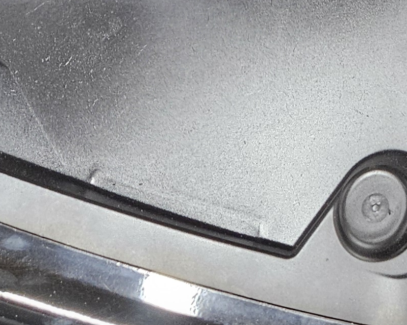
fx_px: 1349
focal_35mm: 112
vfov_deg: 11.8
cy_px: -396
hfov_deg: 15.9
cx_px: 595
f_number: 1.8
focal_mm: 5.4
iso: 640
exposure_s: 1/24
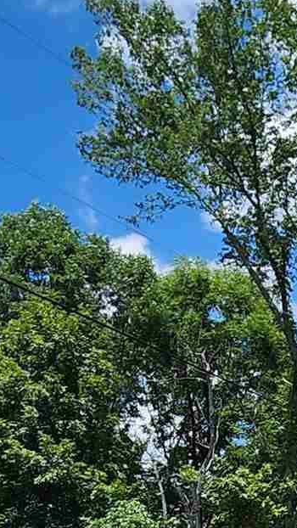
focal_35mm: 70
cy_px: 664
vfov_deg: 26.2
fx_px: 980
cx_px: 459
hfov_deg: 15.7
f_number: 2.2
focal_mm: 2.2
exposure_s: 1/2314
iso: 50
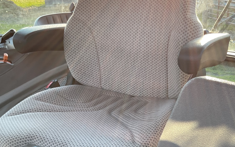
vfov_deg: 23.2
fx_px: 339
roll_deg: +2.0
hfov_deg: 38.2
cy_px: 155
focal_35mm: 53
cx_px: 129
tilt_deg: -27.1
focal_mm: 3
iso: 25
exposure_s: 1/120
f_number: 1.8
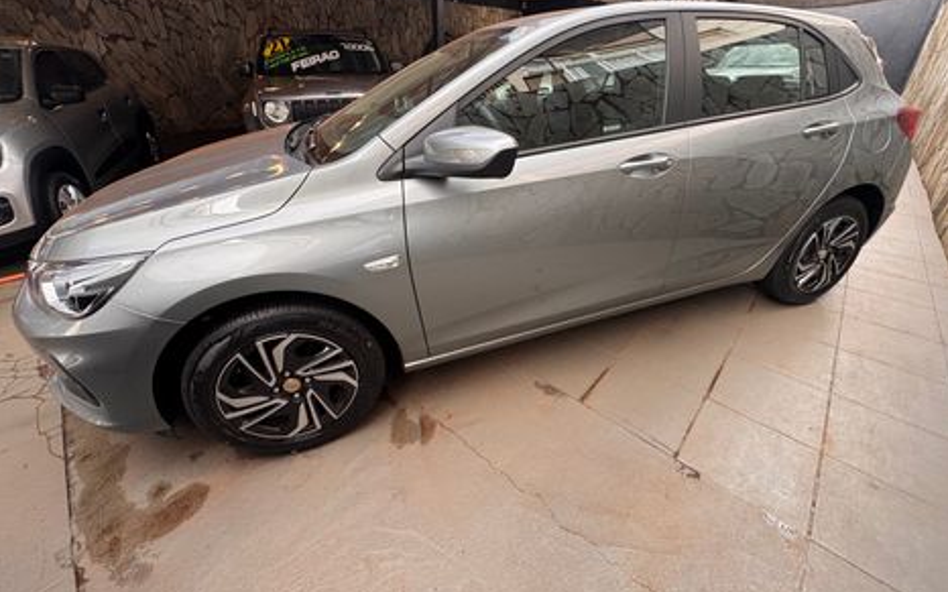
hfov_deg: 101.5
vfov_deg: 74.2
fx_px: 387
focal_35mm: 15
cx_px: 476
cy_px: 248
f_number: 2.2
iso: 125
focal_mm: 2.22
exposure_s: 1/99
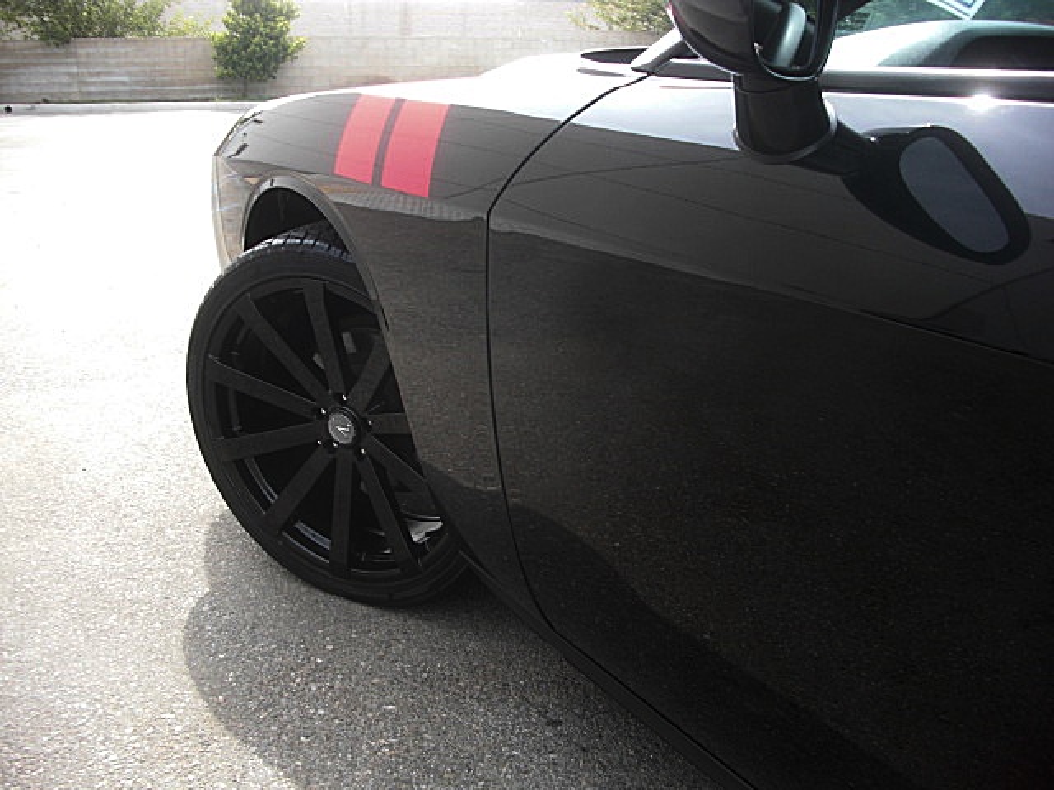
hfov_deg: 51.4
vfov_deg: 39.7
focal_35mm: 36
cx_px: 527
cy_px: 395
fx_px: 1096
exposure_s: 1/200
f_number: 2.8
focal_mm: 6.3
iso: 50
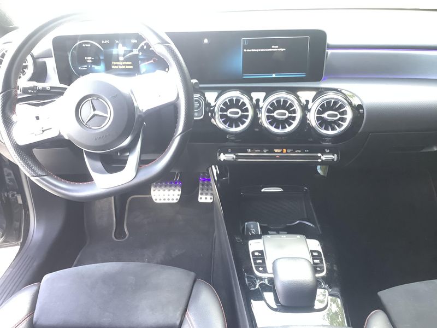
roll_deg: +1.2
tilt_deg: -28.9
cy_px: 164
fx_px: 391
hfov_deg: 58.4
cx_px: 218
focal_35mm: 31
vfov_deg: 45.4
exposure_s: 1/50
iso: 200
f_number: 2.4
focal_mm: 3.3
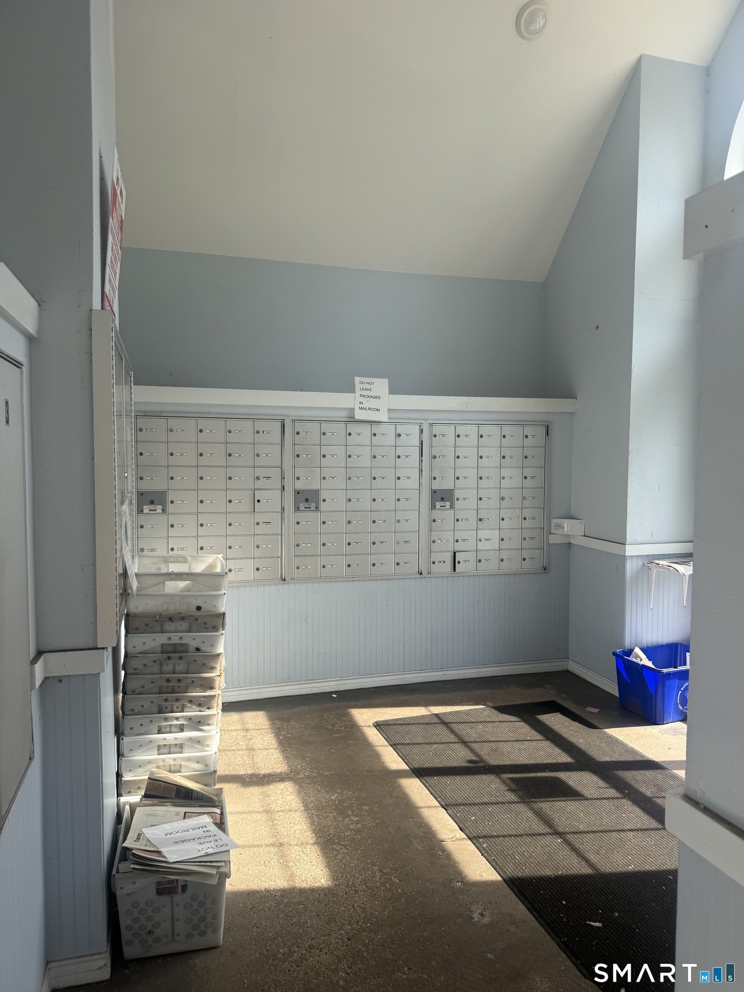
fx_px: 688
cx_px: 372
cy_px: 496
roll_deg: -0.3
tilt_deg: -3.2
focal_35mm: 24
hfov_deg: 56.8
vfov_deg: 71.6
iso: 80
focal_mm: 6.76
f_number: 1.78
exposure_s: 1/955
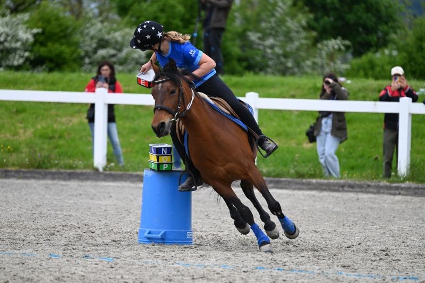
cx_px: 212
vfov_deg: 5.1
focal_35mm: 270
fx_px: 3185
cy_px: 142
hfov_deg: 7.6
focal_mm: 270
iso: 450
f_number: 5.3
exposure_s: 1/1250
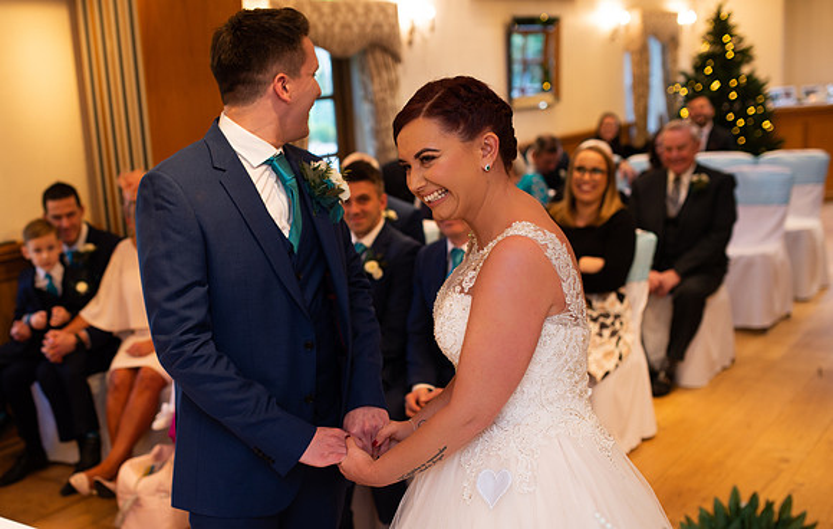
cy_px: 320
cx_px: 293
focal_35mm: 46
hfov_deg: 42.9
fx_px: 1049
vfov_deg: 28.2
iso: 320
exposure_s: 1/100
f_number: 2.5
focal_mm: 35
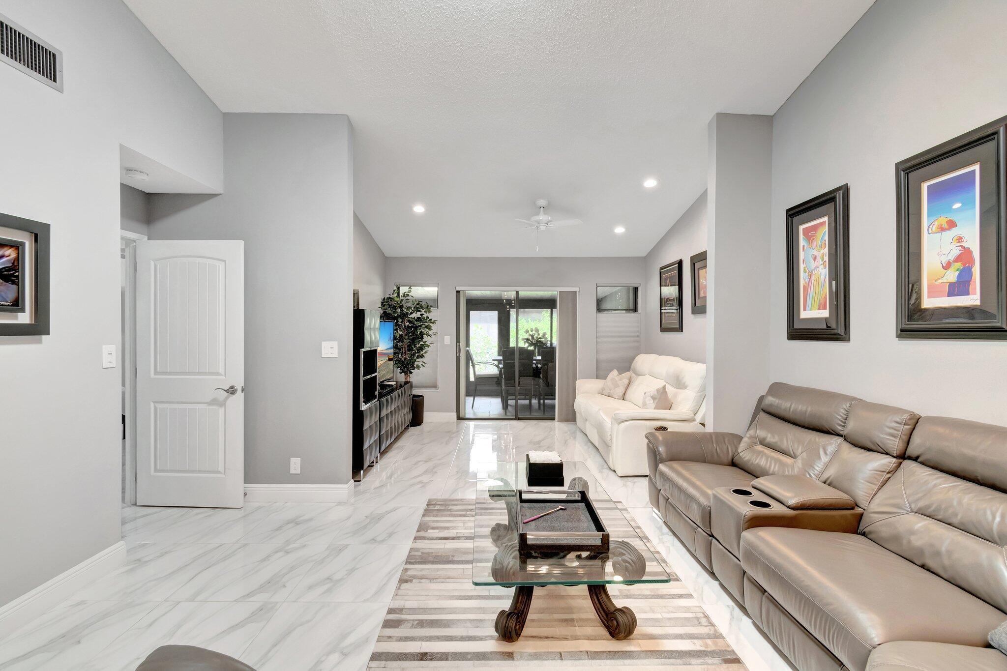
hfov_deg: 100.4
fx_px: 420
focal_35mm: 15
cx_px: 504
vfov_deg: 77.3
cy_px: 336
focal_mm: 10
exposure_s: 1/10
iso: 1000
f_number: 8
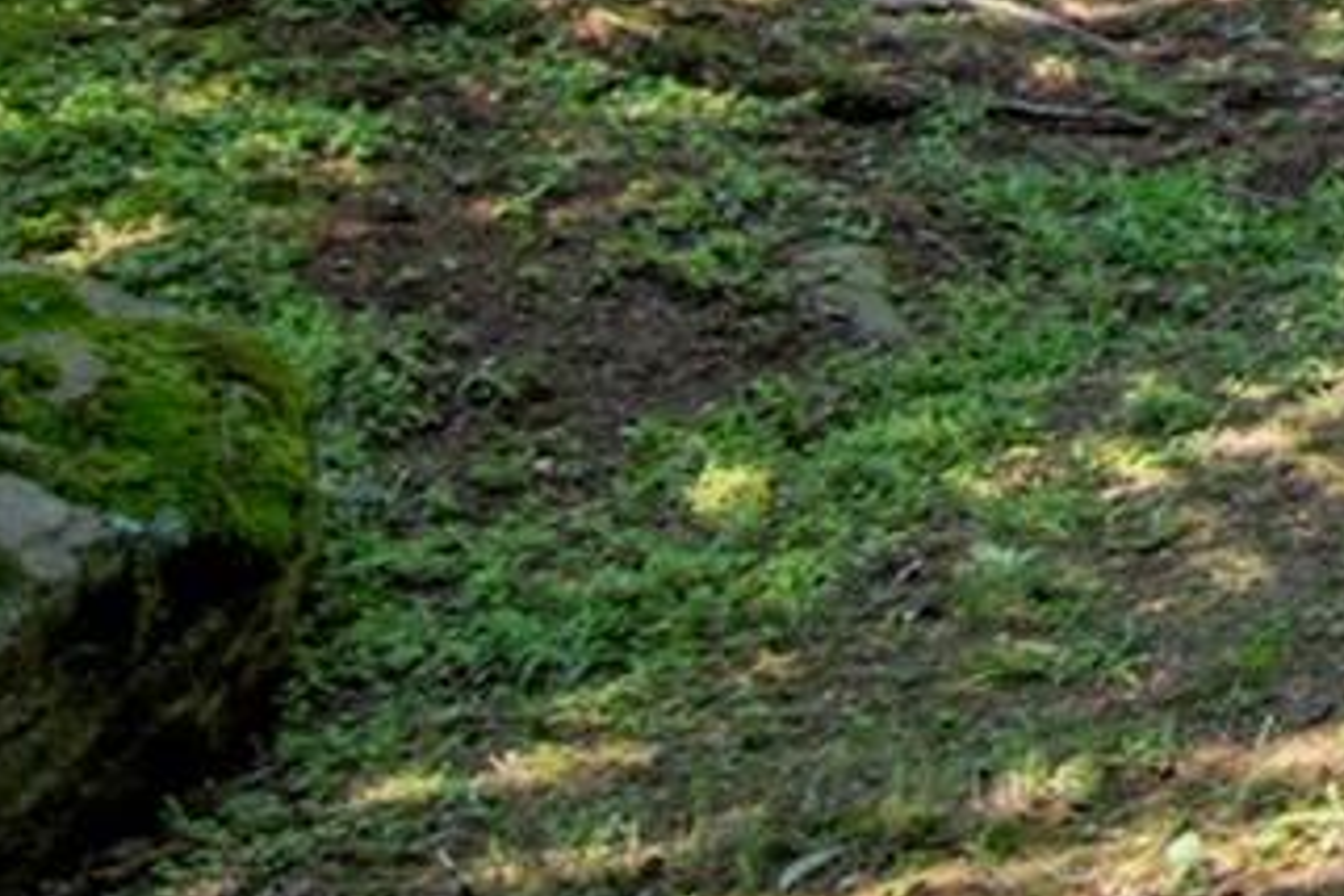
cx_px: 3705
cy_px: -1099
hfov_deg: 12.3
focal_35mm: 105
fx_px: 3927
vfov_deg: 11.3
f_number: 11
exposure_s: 1/80
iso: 500
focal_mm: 11
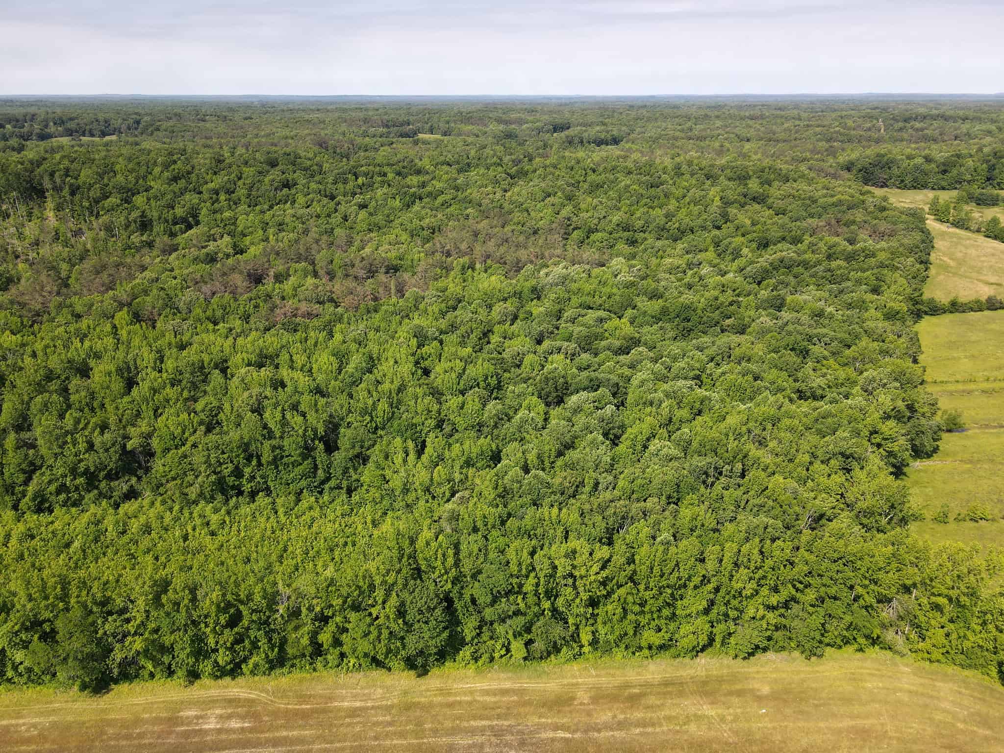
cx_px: 502
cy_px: 376
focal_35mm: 24
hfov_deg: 71.6
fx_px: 696
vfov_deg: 56.8
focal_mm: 4.5
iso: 100
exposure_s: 1/30
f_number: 2.8
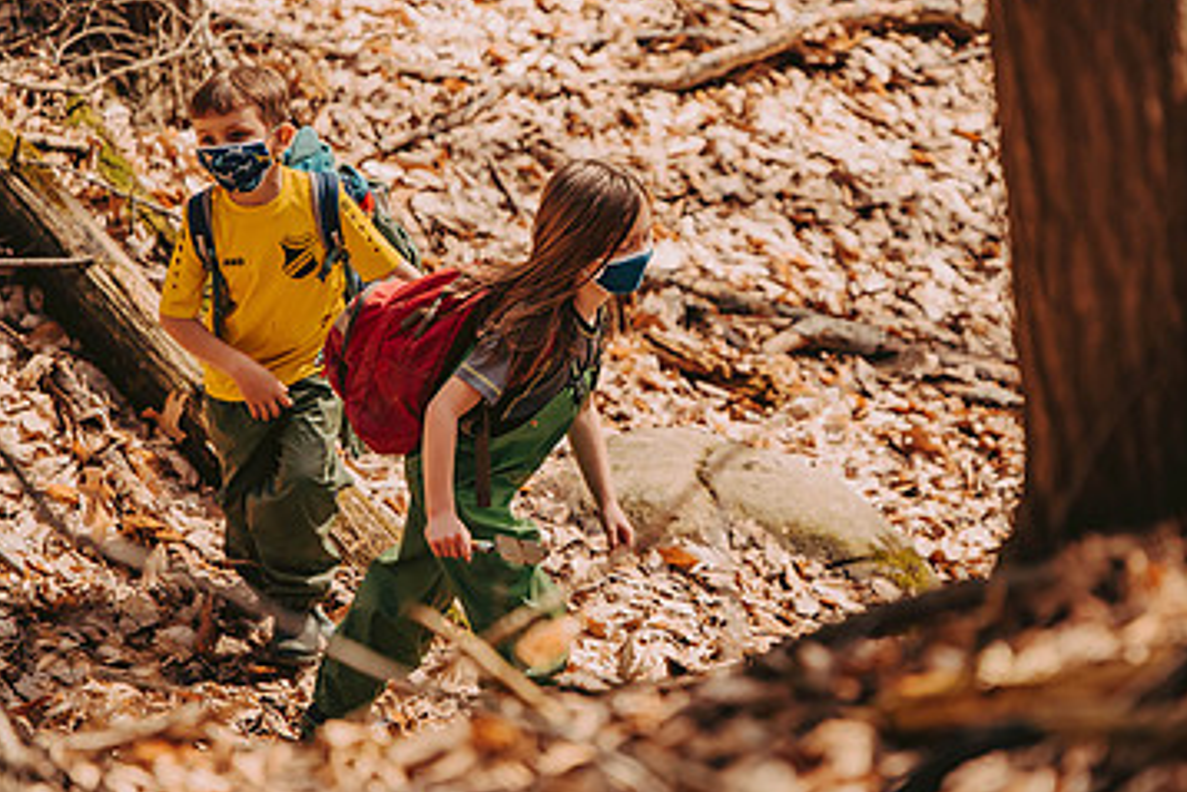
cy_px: 353
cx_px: 776
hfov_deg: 6.4
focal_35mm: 324
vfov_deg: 4.2
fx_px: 10687
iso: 250
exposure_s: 1/1250
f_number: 2.8
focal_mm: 200
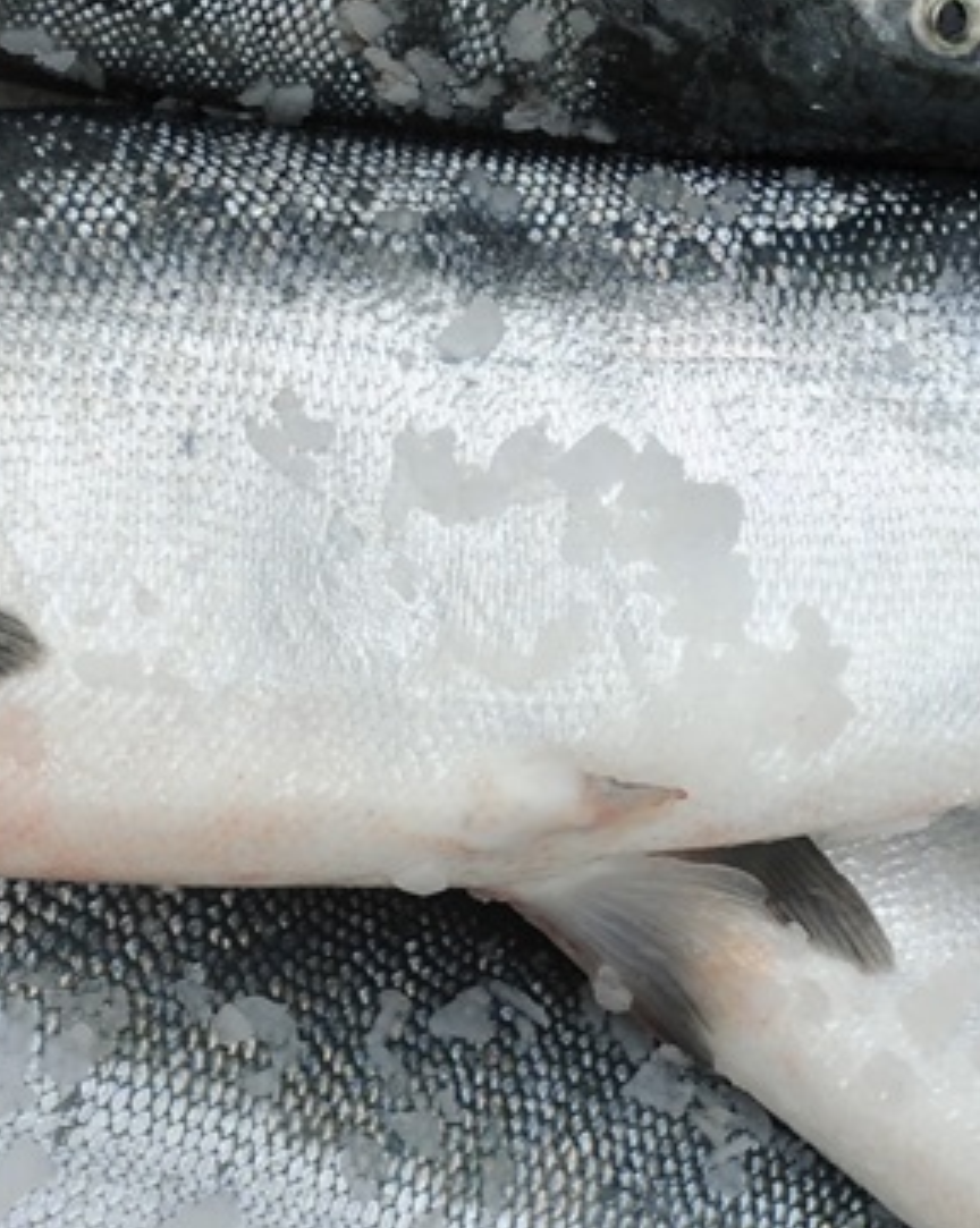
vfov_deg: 11.2
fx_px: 6246
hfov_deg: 9.0
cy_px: 655
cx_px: 396
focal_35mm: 172
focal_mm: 42
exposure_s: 1/125
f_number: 4.5
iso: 320
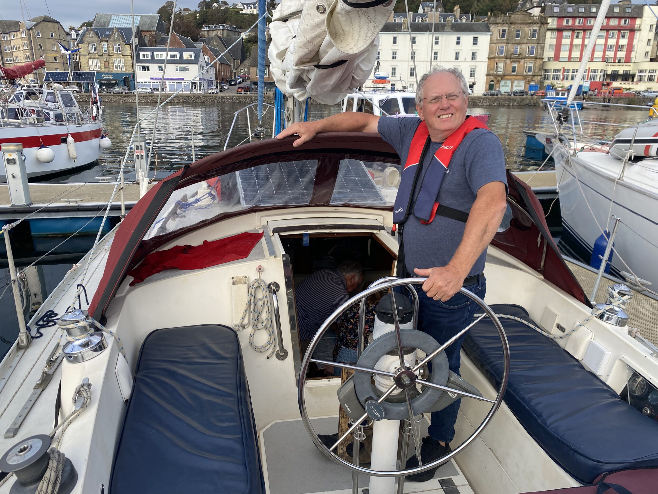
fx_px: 494
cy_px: 247
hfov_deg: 67.3
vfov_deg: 53.1
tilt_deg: -18.3
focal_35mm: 26
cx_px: 329
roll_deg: +0.3
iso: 32
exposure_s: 1/508
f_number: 1.8
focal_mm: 4.25
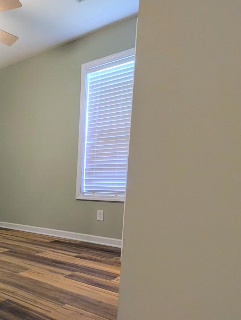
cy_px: 225
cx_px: 23
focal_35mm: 31
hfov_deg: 41.7
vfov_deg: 56.5
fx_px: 288
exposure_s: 1/24
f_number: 2.2
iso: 211
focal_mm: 1.83
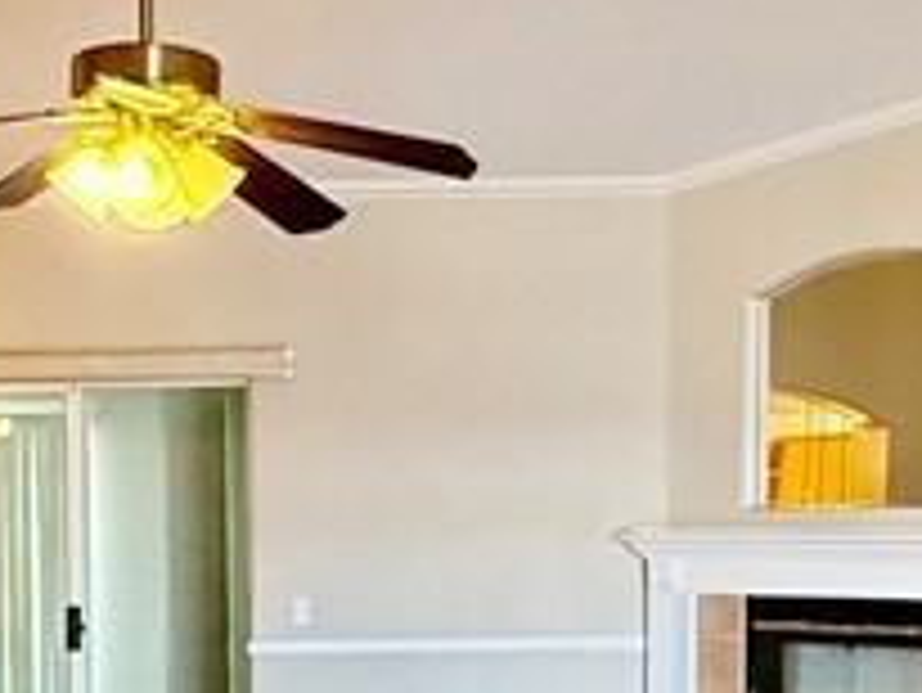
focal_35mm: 70
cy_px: 630
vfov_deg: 20.6
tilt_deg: -3.0
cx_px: 153
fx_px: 1866
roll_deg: +1.0
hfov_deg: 27.1
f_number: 2.2
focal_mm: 2.22
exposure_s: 1/120
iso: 640
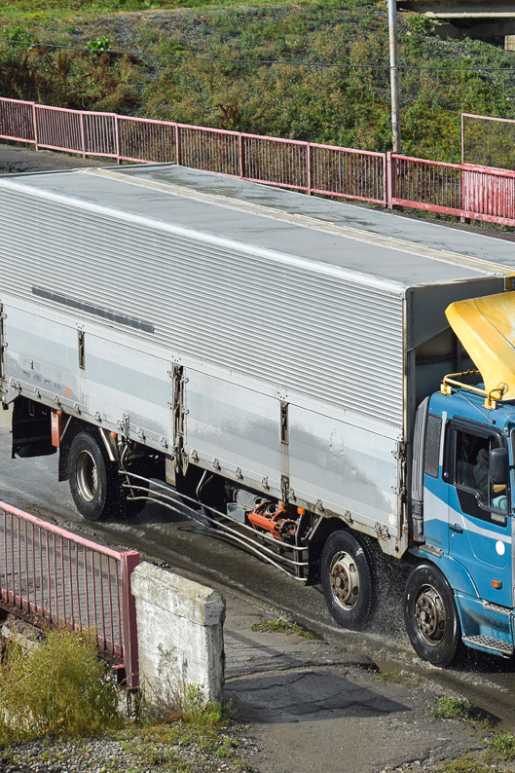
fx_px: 2678
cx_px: 419
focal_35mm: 125
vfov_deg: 16.4
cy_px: 388
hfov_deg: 10.9
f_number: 6.3
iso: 200
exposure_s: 1/1000
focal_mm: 55
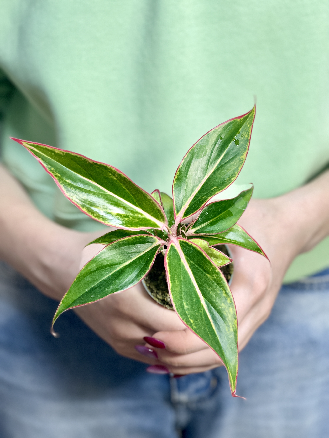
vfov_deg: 30.3
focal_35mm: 64
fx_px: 811
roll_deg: +1.6
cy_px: 219
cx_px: 164
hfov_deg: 22.9
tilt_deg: -23.8
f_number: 2.2
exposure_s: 1/100
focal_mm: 7.5
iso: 125
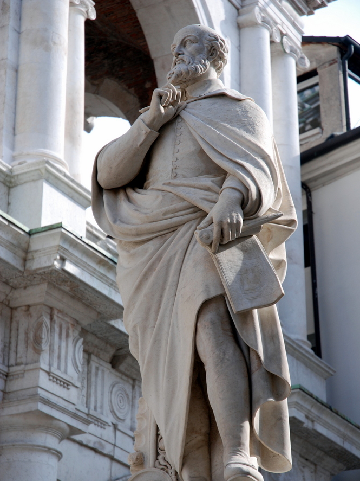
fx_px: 1401
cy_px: 266
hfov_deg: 14.6
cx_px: 180
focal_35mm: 101
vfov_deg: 19.4
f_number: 5
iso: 200
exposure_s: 1/400
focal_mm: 62
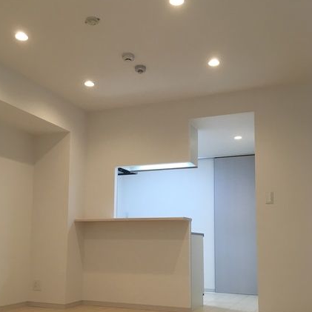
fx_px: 398
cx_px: 147
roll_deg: -1.0
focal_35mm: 39
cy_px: 198
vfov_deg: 42.5
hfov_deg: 42.8
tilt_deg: +5.2
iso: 25
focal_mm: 4.15
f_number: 2.2
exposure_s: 1/30
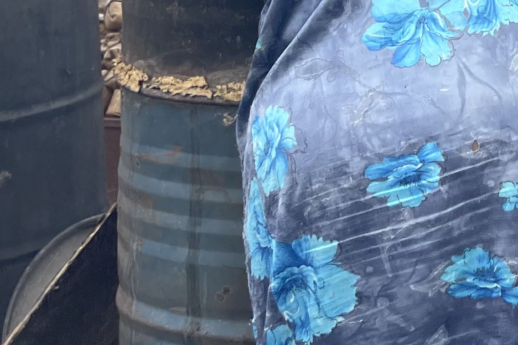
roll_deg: -0.2
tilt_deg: -5.2
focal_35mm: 96
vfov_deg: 13.5
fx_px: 1381
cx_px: 802
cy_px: -151
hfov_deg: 18.5
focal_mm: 5.1
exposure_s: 1/3086
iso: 50
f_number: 1.6
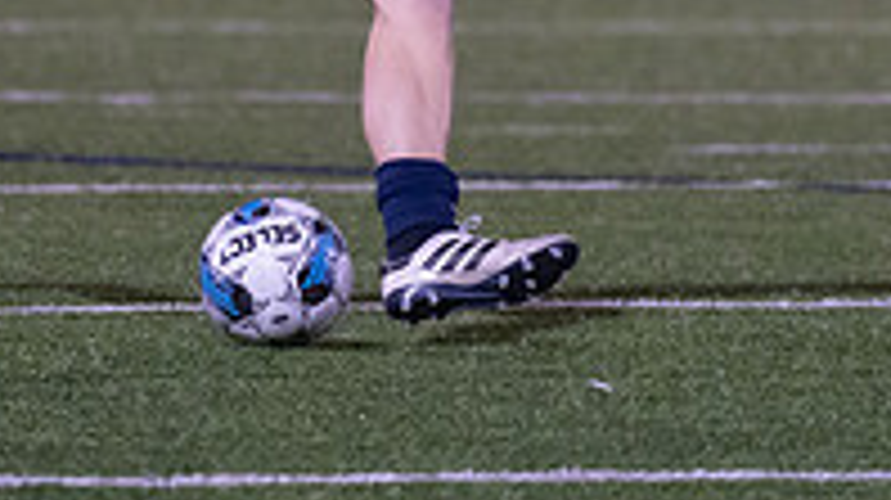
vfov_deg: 1.3
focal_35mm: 920
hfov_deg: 2.4
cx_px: 218
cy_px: -273
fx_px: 21718
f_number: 2.8
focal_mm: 200
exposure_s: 1/1000
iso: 2500
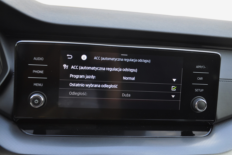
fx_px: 296
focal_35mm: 46
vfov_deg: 29.2
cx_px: 117
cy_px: 78
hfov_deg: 42.7
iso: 250
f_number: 4.2
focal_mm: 30
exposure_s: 1/60
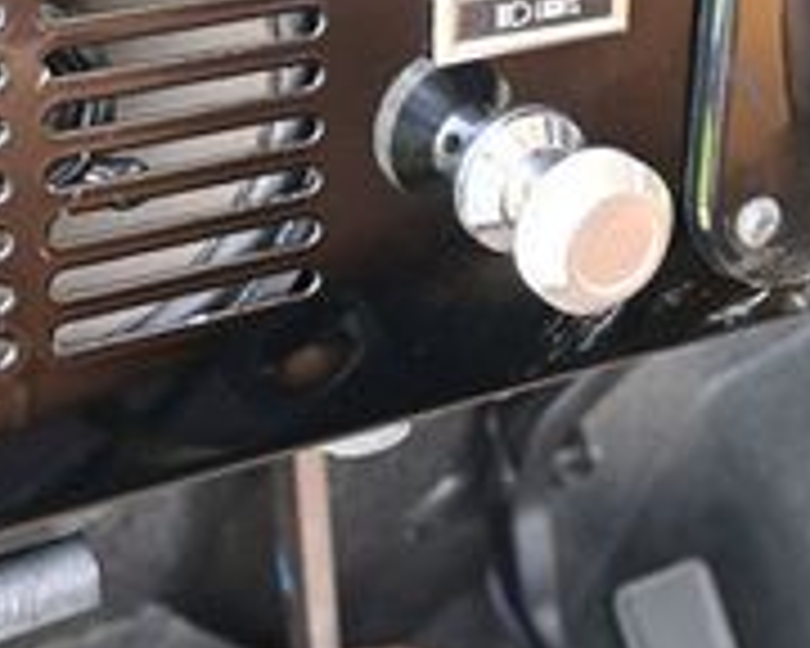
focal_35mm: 80
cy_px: -36
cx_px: 400
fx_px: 1918
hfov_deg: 23.8
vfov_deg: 18.6
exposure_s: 1/25
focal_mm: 16
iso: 180
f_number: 3.5
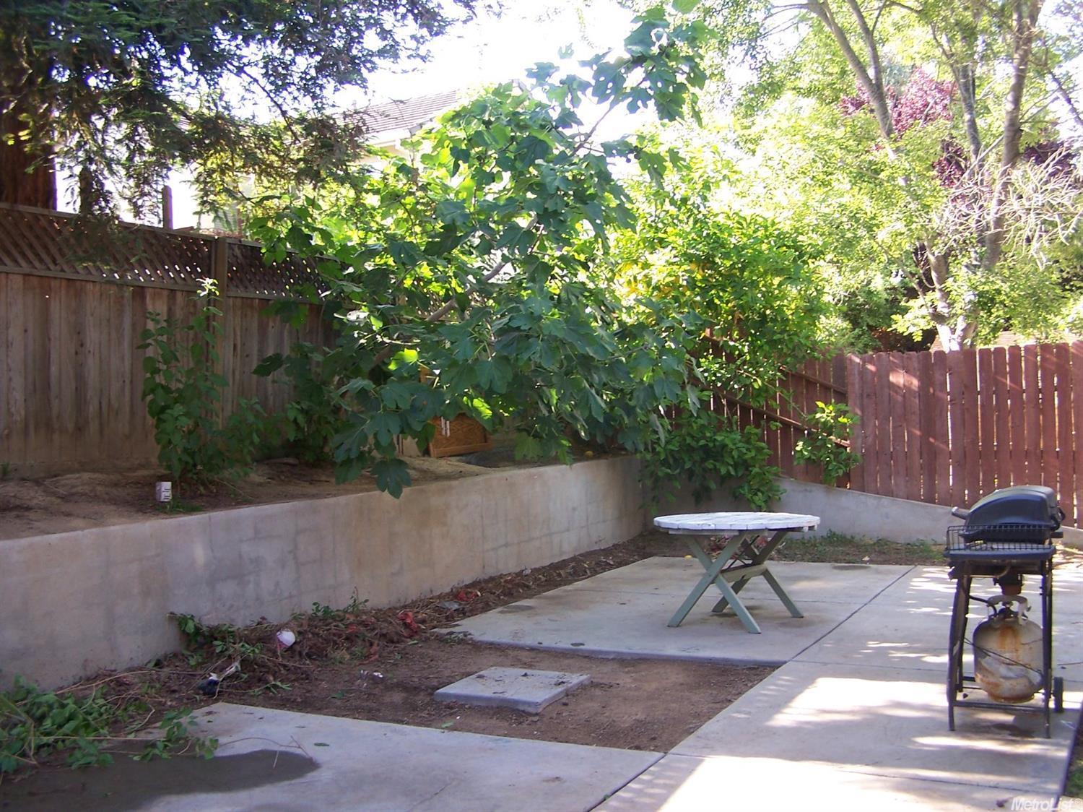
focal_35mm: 38
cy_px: 406
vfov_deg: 37.7
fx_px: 1188
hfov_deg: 49.0
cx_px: 542
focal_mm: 6.3
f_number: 2.8
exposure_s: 1/40
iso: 80
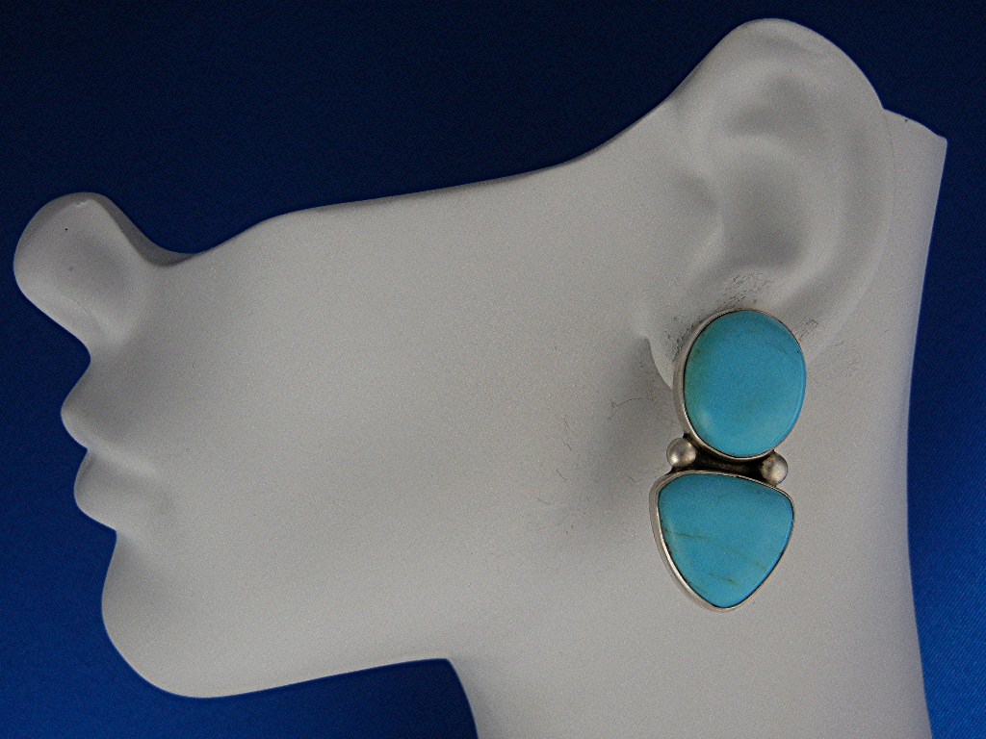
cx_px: 493
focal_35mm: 52
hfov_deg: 36.8
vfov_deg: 28.0
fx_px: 1481
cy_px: 370
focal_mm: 9.3
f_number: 3.9
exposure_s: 1/60
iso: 279
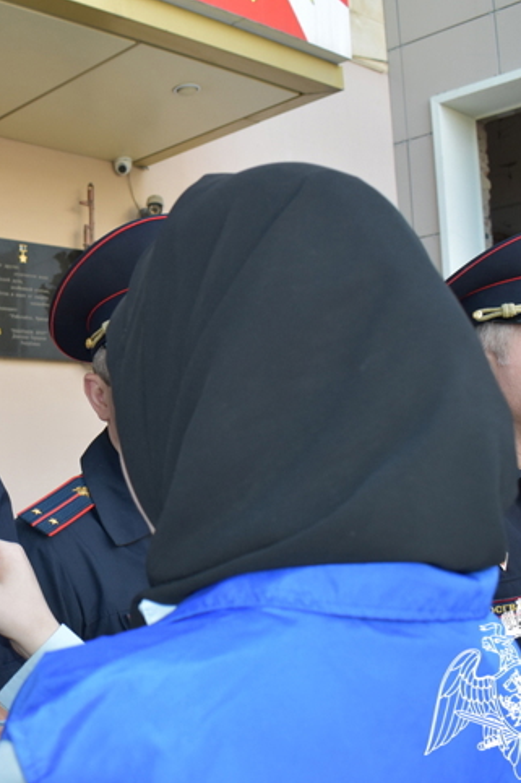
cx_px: 23
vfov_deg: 46.4
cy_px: 388
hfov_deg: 30.1
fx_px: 912
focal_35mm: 42
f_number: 5.6
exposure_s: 1/125
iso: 450
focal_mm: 18
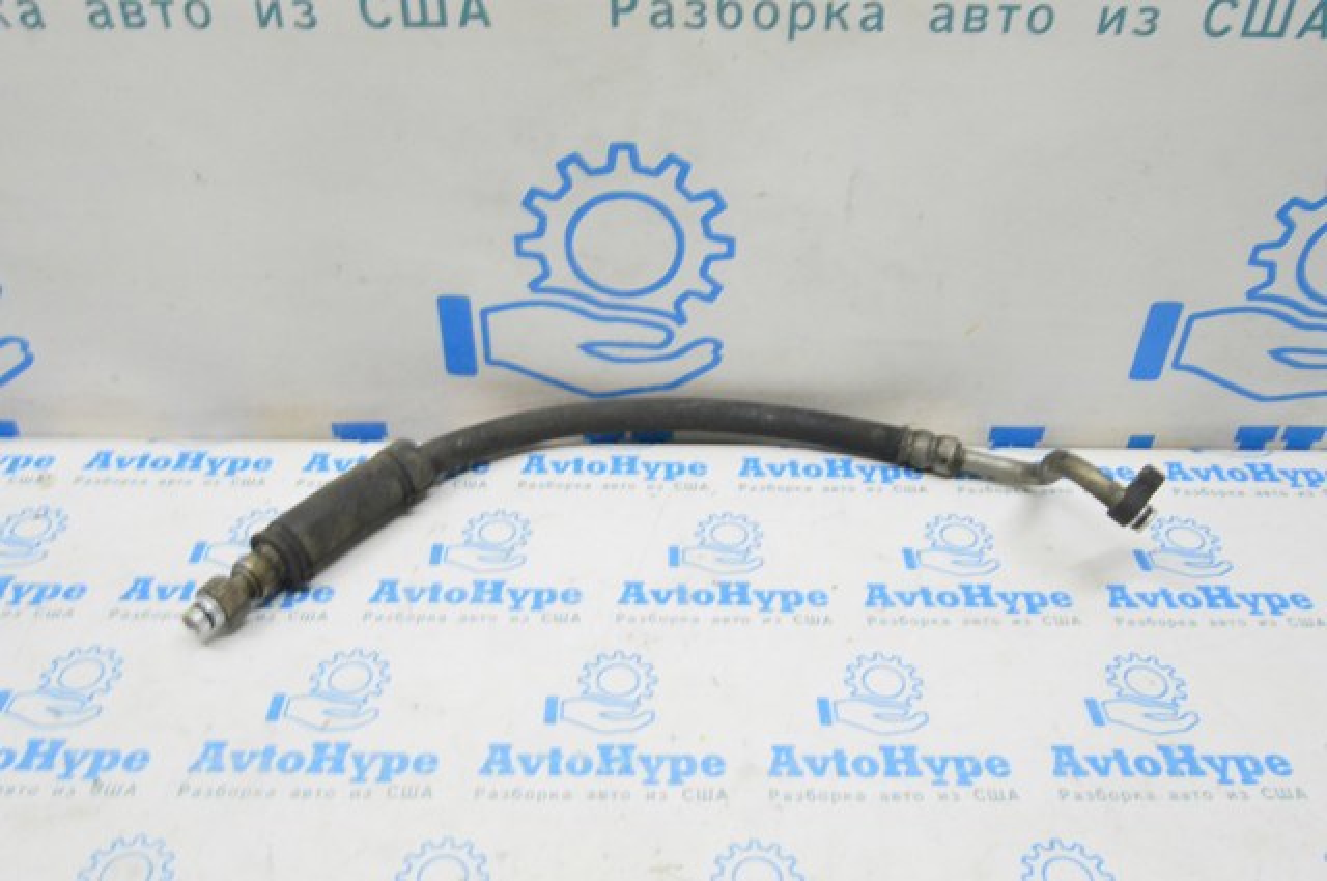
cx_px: 664
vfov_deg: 43.5
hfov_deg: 62.0
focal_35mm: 30
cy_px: 440
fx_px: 1104
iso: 6400
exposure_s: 1/15
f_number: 20
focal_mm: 20
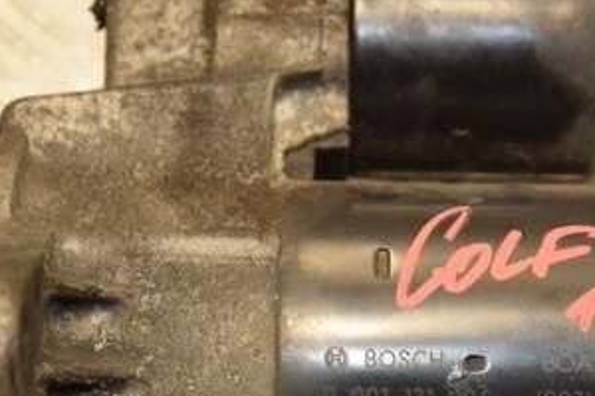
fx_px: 2876
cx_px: 321
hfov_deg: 11.8
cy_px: 251
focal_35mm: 174
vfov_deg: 7.9
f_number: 5
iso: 800
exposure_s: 1/200
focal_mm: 58
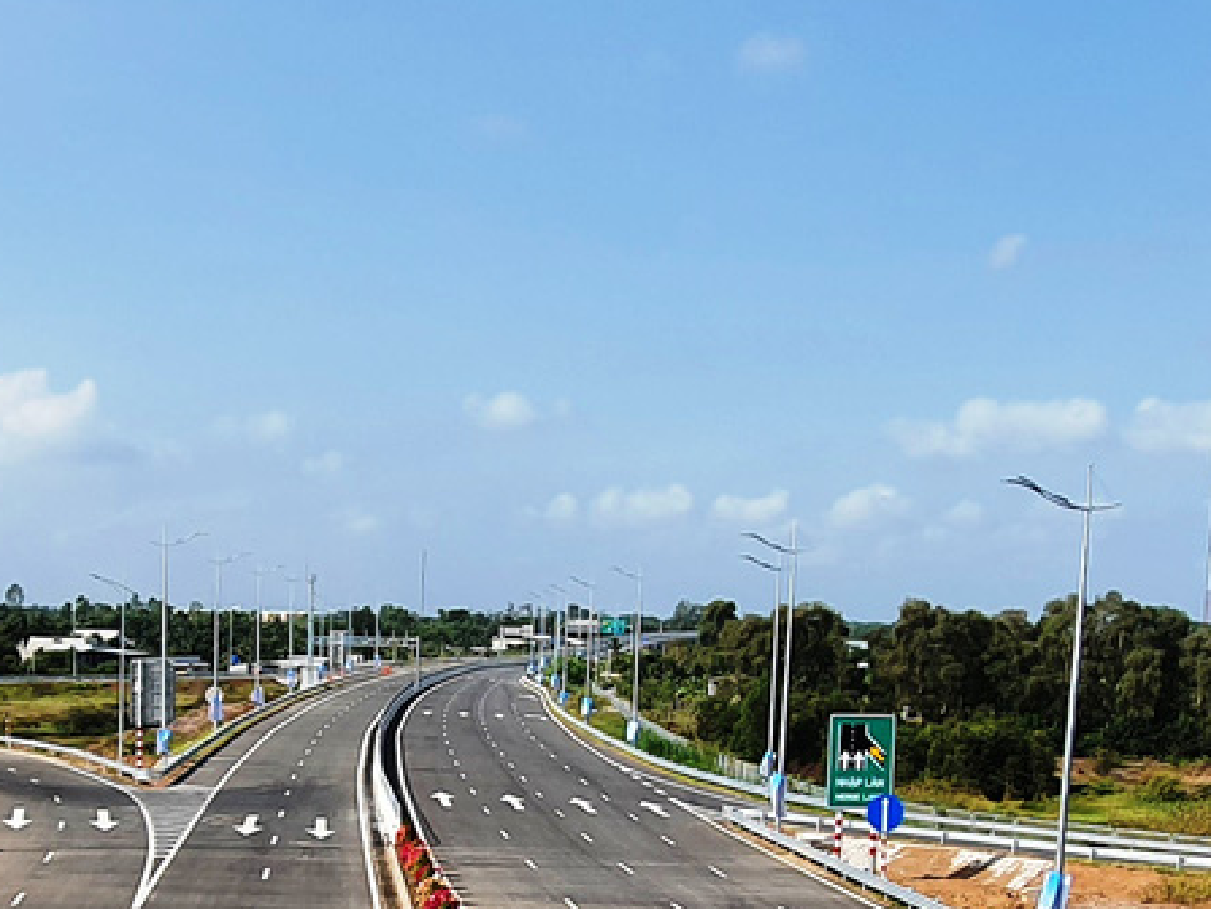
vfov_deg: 24.0
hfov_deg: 33.0
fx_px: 2029
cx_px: 435
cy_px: 941
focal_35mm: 58
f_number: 2.2
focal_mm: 1.8
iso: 50
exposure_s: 1/1172
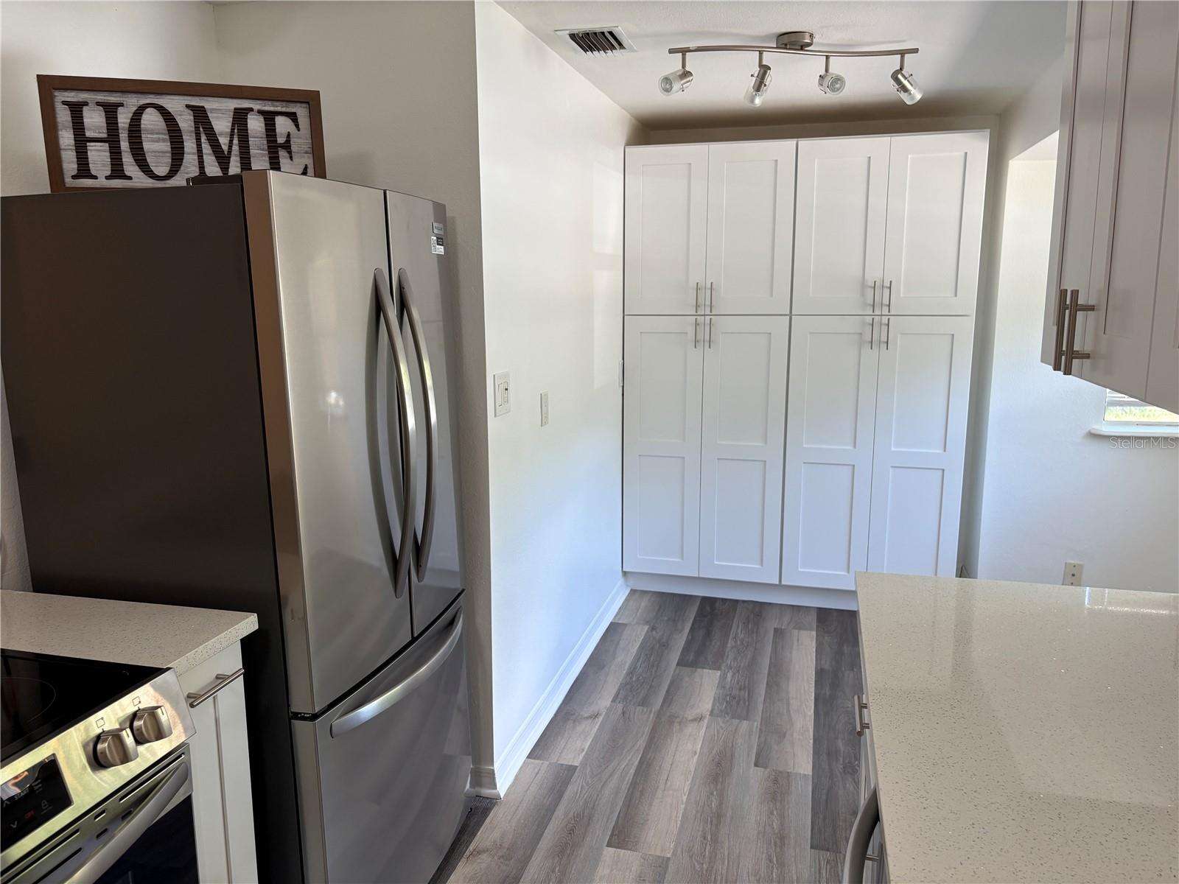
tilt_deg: -9.9
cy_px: 442
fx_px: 886
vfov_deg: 53.1
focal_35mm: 26
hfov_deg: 67.3
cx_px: 590
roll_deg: +0.7
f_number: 1.6
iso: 100
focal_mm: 5.96
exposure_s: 1/120
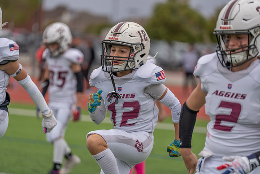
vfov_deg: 8.7
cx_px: 130
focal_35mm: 157
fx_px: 1134
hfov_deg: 13.1
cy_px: 87
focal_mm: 157
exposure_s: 1/1250
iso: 250
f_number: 2.8
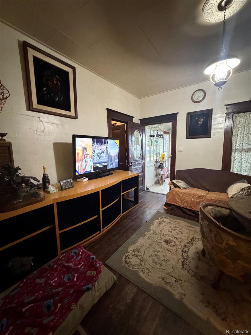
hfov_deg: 85.7
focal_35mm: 14
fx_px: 135
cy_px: 168
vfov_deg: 102.1
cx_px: 126
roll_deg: +2.2
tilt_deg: -8.5
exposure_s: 1/40
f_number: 2.2
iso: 1000
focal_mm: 2.22
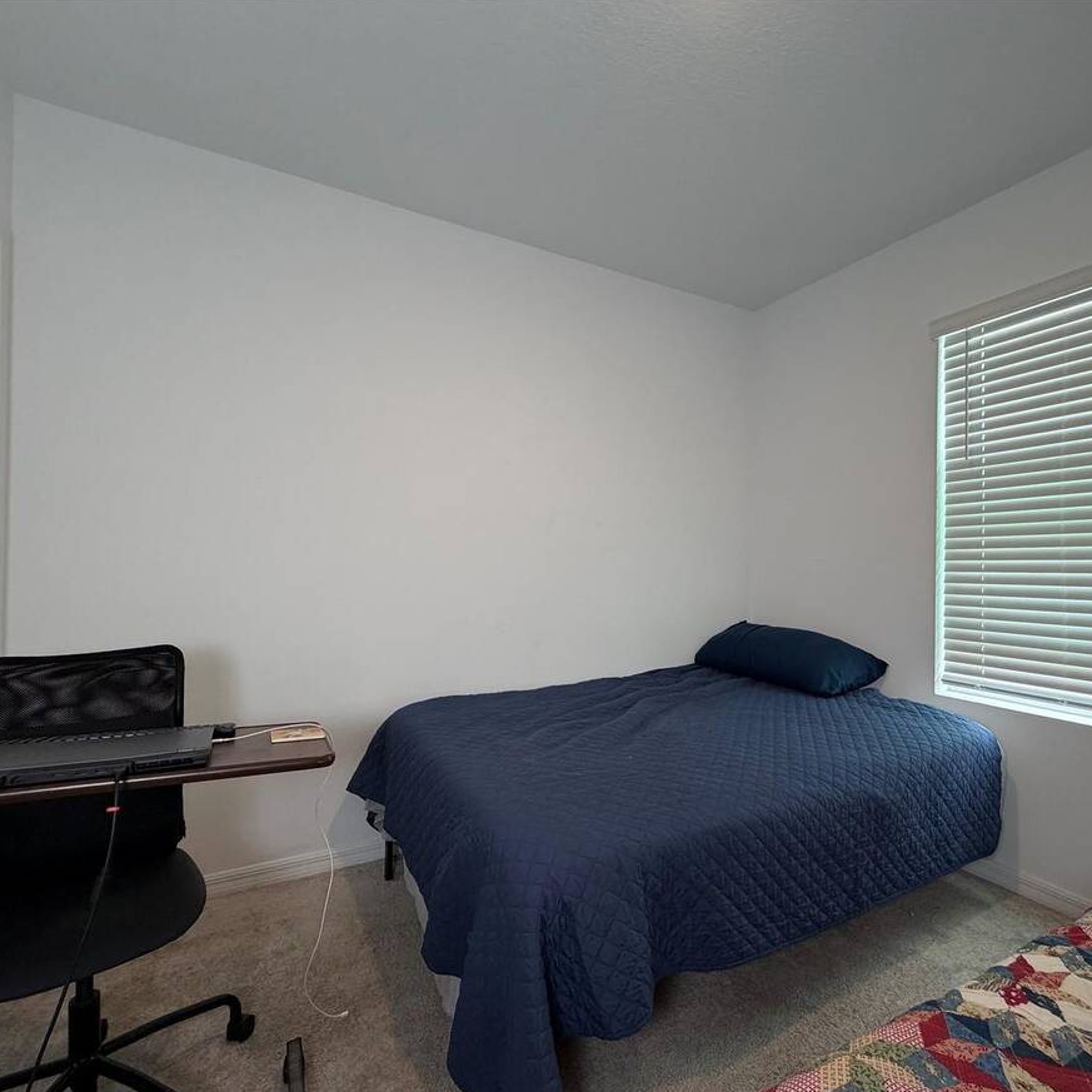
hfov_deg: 83.6
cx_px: 615
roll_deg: +0.0
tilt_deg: +1.5
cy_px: 558
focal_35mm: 17
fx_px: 607
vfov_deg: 84.0
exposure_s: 1/120
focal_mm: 2.22
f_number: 2.2
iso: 200
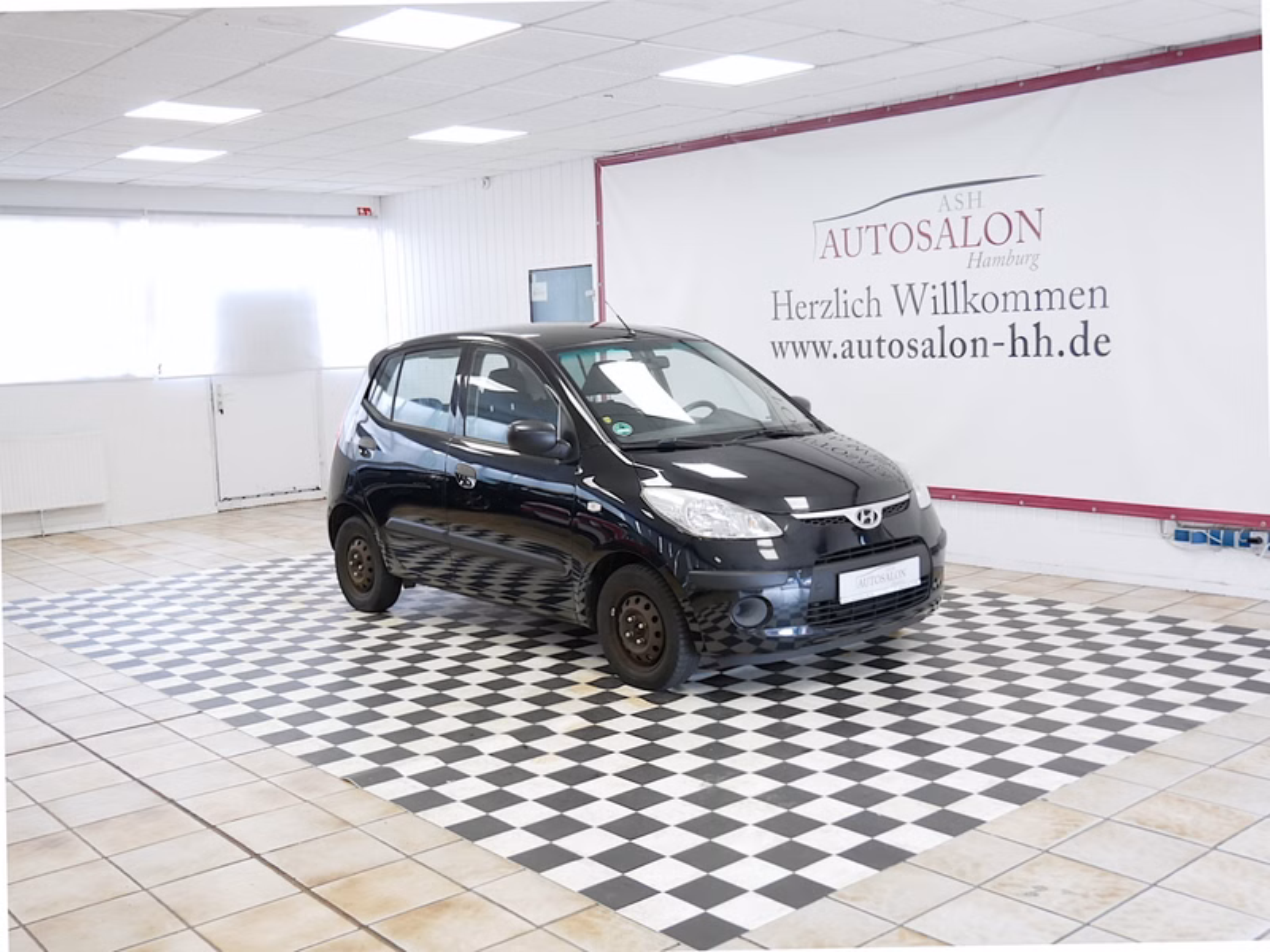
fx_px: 1321
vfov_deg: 39.7
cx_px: 635
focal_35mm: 36
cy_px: 476
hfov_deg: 51.4
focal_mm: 18
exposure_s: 1/60
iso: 640
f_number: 3.9
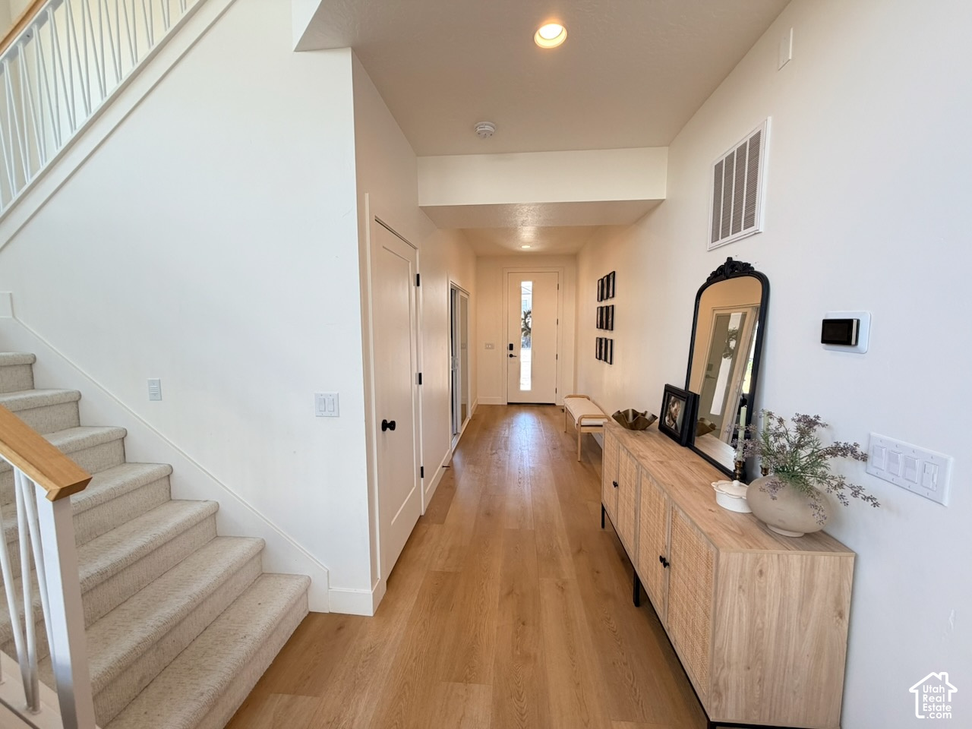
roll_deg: -0.2
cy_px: 364
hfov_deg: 102.1
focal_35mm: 14
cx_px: 486
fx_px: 393
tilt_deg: -5.8
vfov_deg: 85.7
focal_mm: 2.22
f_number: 2.2
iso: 125
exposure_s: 1/120
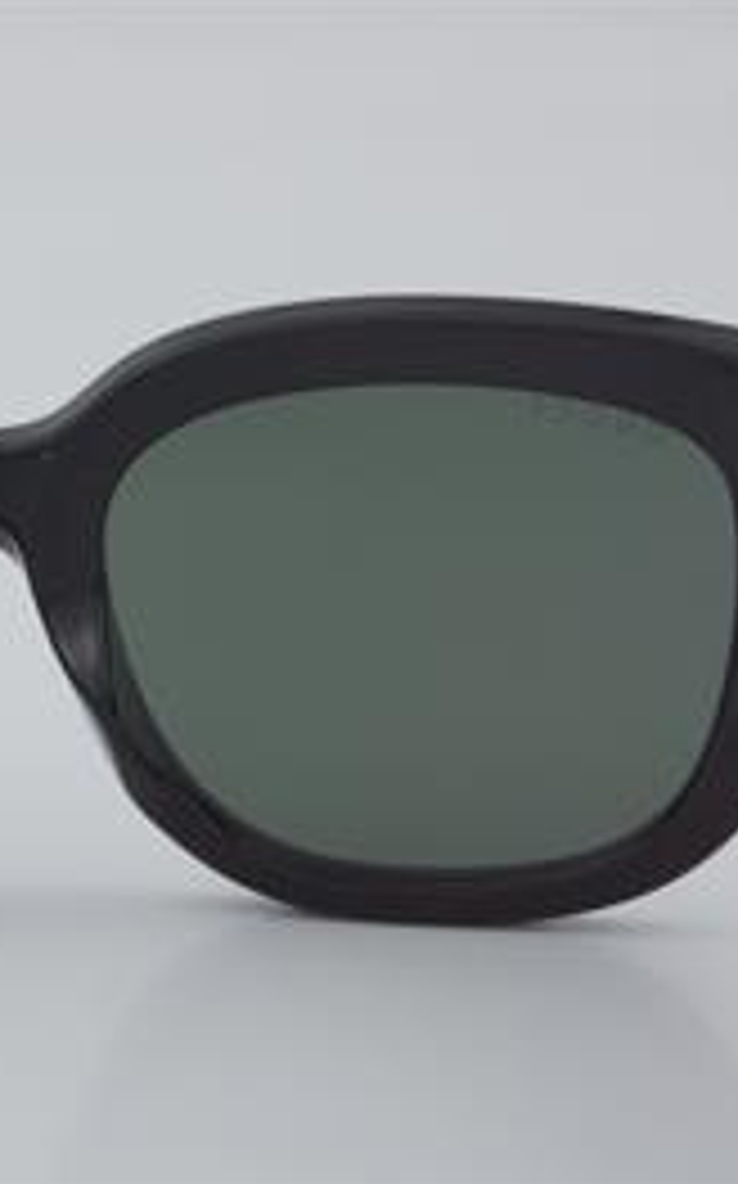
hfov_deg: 10.1
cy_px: 594
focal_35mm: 128
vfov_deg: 16.4
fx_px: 4119
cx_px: -32
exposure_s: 1/4
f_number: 32
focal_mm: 55
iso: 100
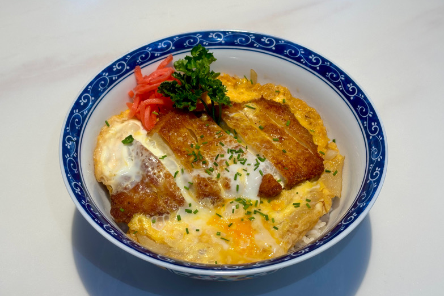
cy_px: 146
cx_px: 222
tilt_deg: -49.0
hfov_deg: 38.9
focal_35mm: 51
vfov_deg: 26.5
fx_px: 629
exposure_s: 1/100
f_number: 1.78
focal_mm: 6.86
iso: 64
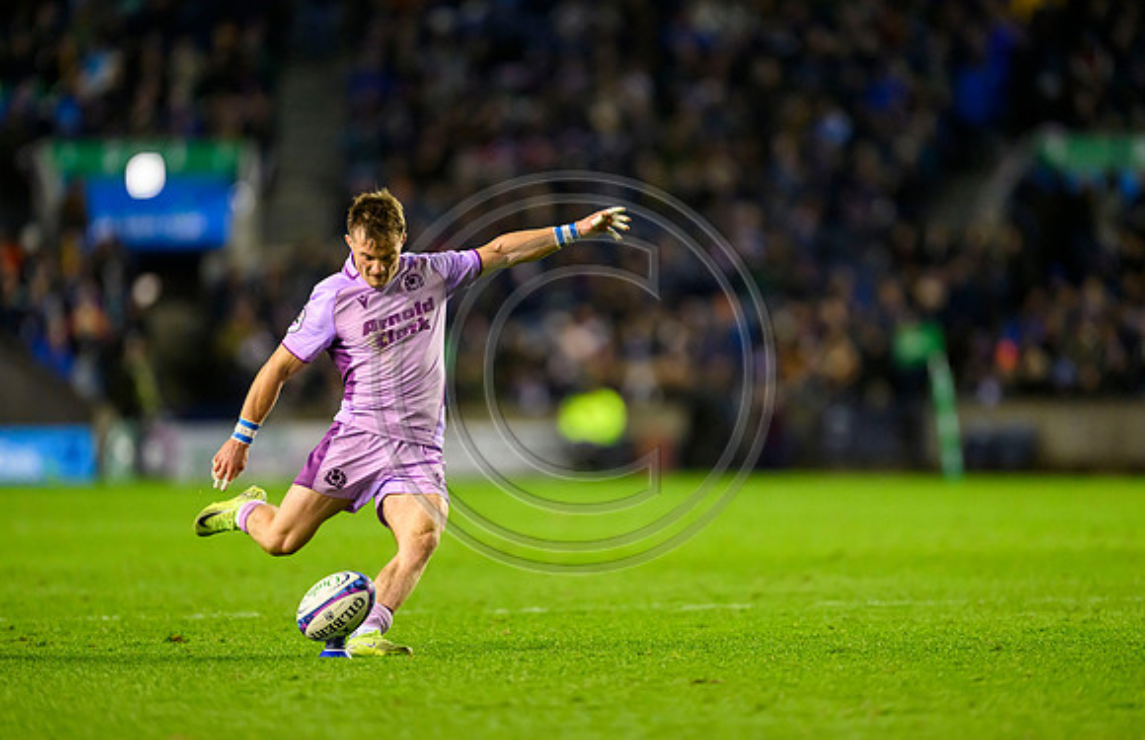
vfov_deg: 3.3
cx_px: 564
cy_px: 353
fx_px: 12901
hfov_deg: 5.1
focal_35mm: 409
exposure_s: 1/1250
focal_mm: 400
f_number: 2.8
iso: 6400
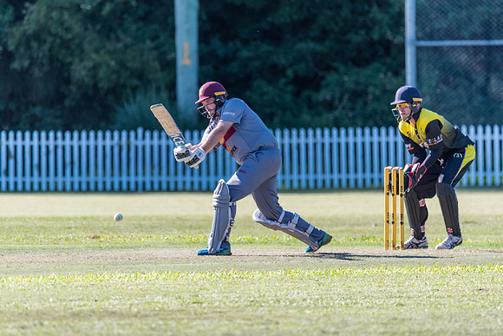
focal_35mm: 641
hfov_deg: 3.2
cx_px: 244
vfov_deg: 2.1
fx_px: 8953
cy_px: 172
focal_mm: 600
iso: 1250
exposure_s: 1/2000
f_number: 6.3
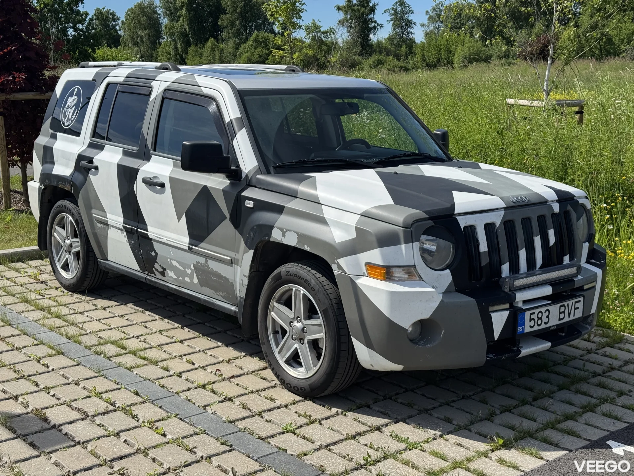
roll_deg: +1.2
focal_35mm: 48
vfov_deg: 30.3
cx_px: 317
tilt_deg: -10.5
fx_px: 879
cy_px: 238
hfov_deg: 39.7
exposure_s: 1/4975
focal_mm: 6.76
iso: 64
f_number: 1.78
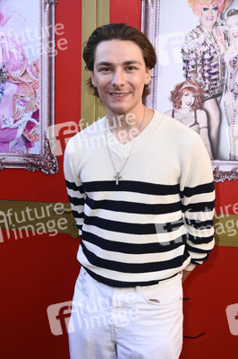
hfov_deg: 36.8
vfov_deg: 53.2
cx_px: 119
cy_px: 180
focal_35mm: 36
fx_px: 358
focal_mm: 36
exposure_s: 1/320
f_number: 6.3
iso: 640
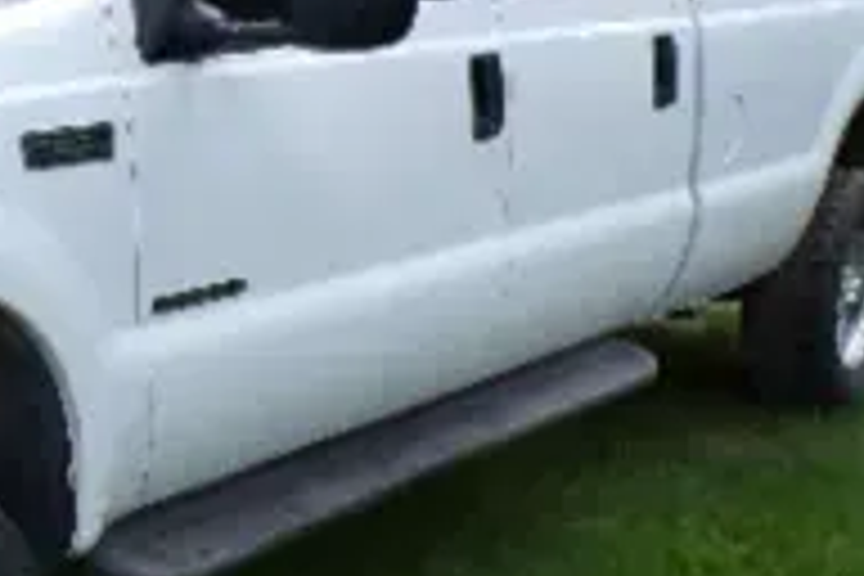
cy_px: 279
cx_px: -14
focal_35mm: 83
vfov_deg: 16.5
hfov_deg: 23.4
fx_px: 1992
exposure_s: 1/160
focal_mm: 4.3
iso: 100
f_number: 4.4
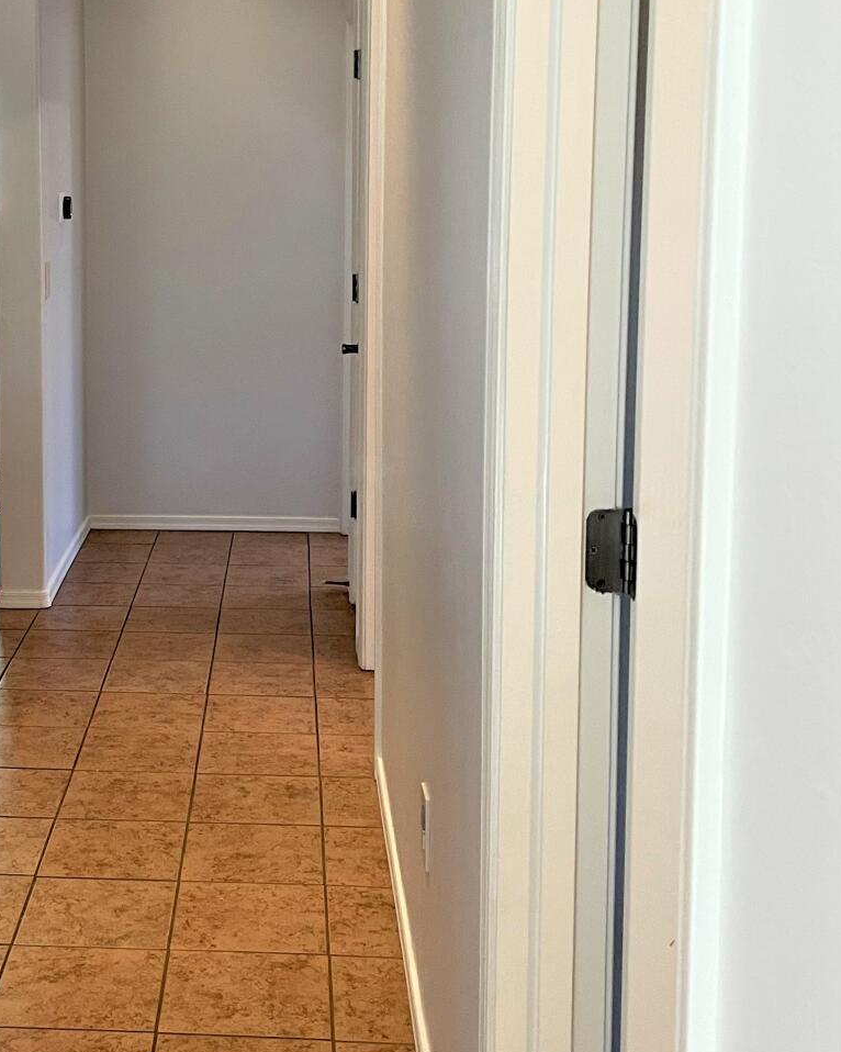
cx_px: 186
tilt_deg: -4.3
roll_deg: +1.3
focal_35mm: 53
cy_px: 348
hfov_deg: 28.1
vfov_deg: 35.0
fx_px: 1650
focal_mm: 4.2
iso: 160
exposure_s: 1/60
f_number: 1.6
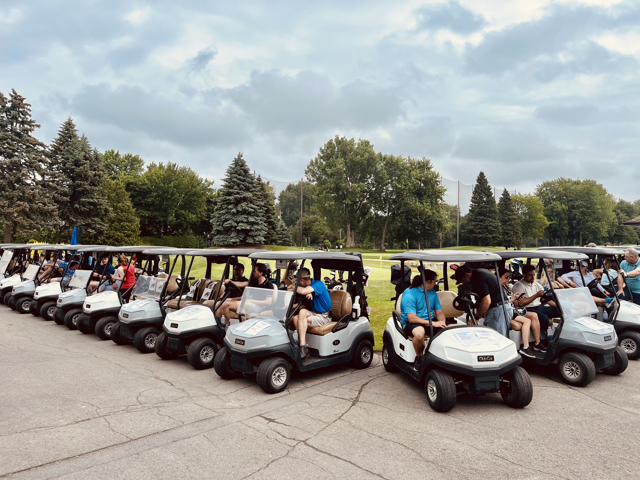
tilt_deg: +2.9
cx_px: 320
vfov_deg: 53.1
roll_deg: -0.9
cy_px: 240
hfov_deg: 67.3
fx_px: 481
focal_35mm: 26
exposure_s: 1/3521
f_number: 1.6
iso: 50
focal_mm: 5.1
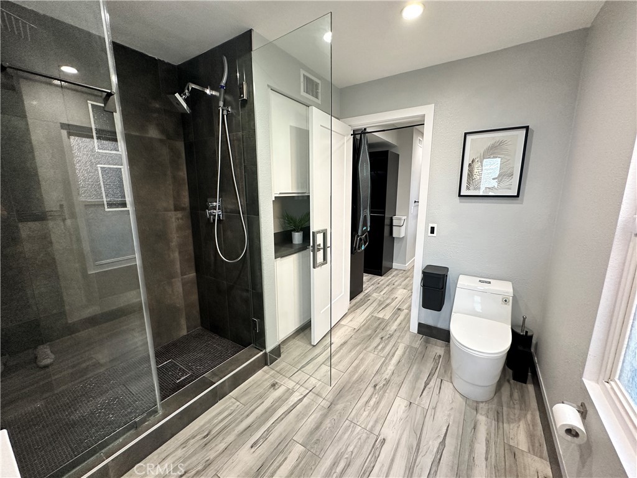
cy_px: 239
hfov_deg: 102.1
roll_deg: -0.3
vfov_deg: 85.7
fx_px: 258
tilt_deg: -10.7
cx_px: 318
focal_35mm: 14
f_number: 2.2
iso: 250
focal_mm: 2.22
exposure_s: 1/120
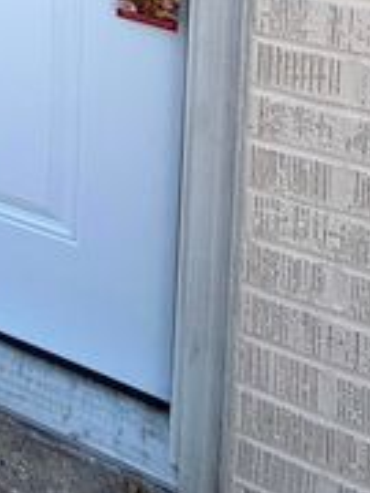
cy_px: -294
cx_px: -181
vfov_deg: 25.1
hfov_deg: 22.9
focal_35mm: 52
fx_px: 741
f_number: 2.2
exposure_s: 1/596
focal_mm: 2.22
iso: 40
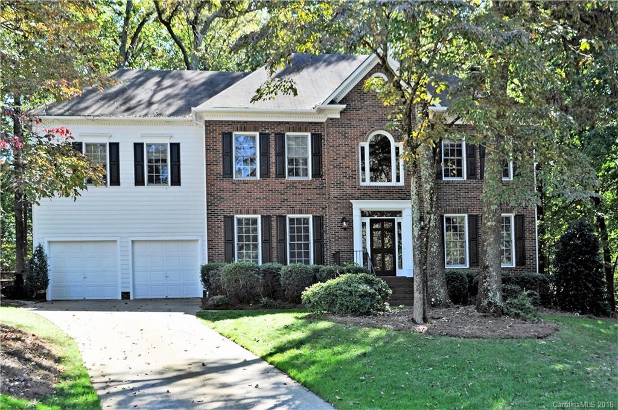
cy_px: 205
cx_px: 309
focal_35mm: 42
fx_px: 720
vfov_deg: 31.8
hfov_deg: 46.5
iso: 200
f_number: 7.1
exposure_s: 1/200
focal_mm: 28
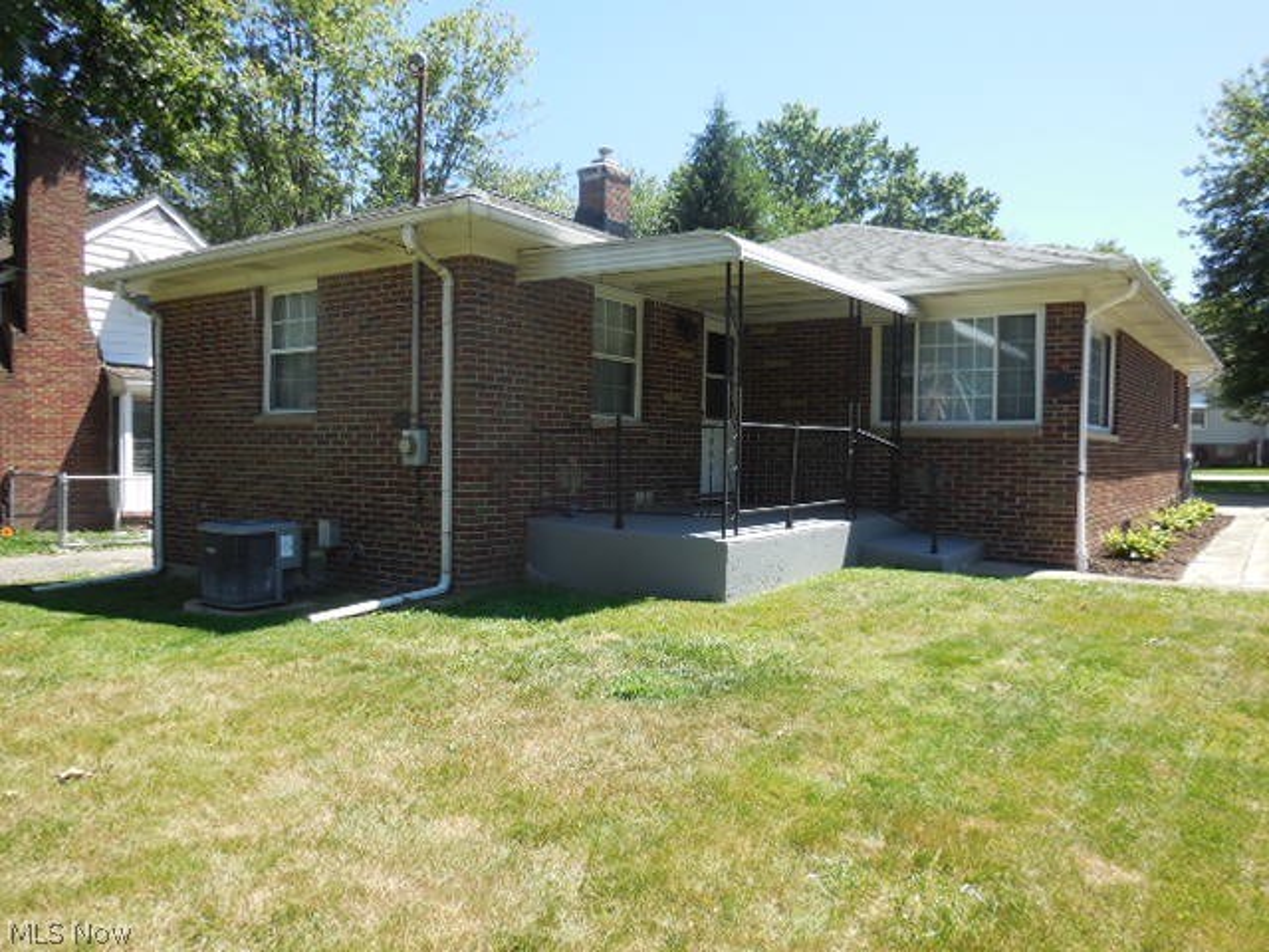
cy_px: 476
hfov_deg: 69.4
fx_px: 916
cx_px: 634
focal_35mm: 25
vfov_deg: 54.9
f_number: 3.1
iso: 125
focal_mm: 4.5
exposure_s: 1/640
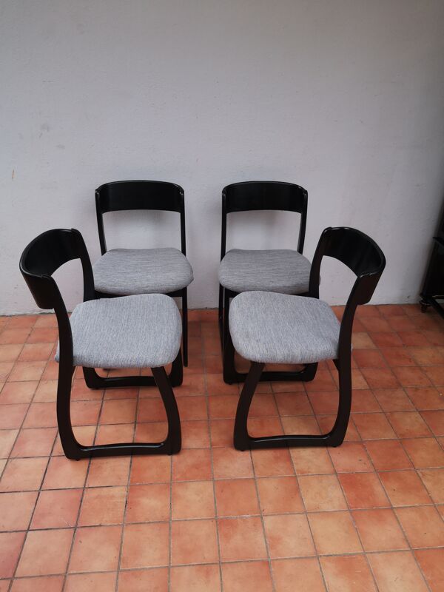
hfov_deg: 51.4
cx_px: 222
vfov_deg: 65.3
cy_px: 296
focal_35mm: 27
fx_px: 462
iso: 50
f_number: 1.8
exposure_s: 1/153
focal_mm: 3.95
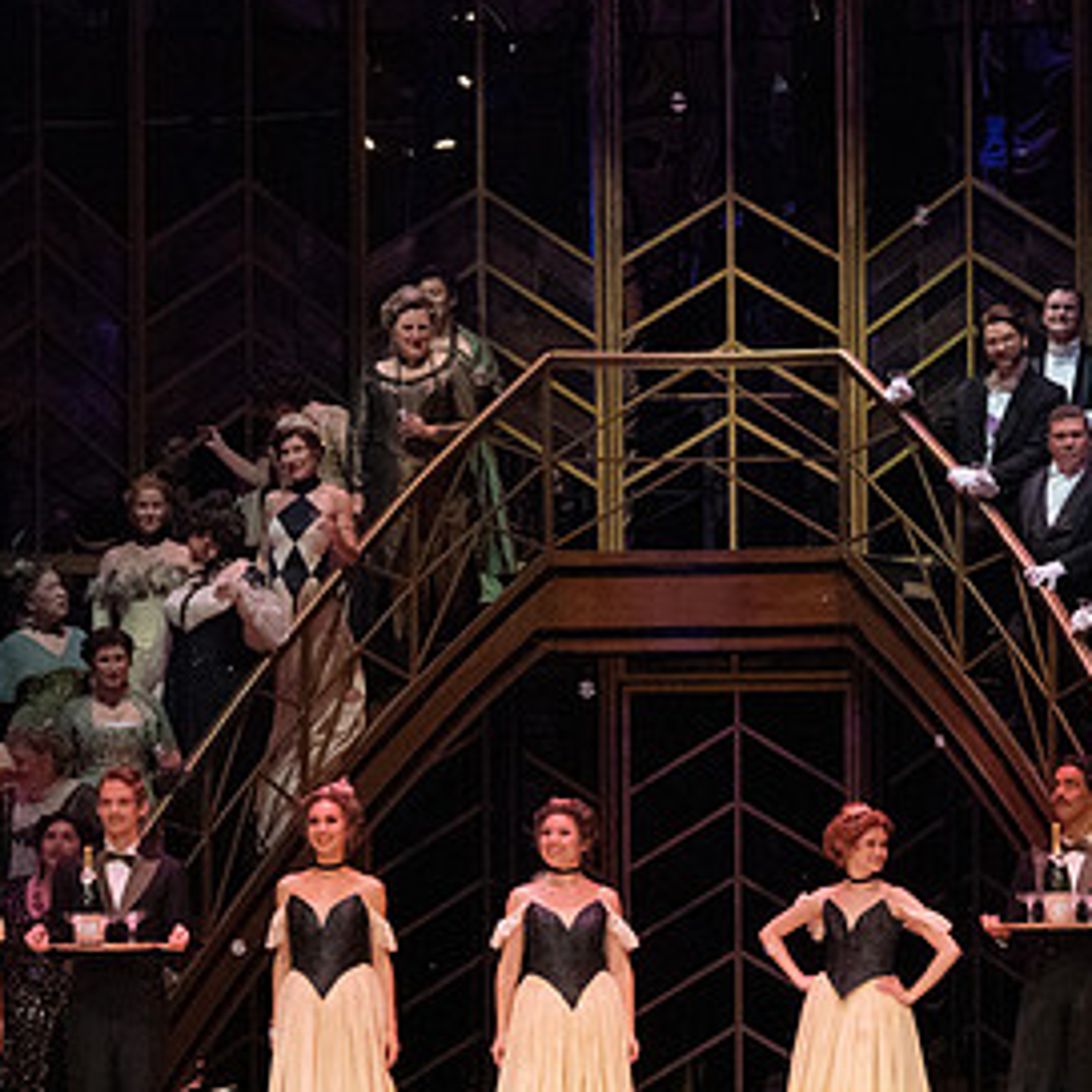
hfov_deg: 8.9
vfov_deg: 8.9
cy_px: 528
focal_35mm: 196
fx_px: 6995
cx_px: 662
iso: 12800
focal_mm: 108
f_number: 14
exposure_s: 1/400
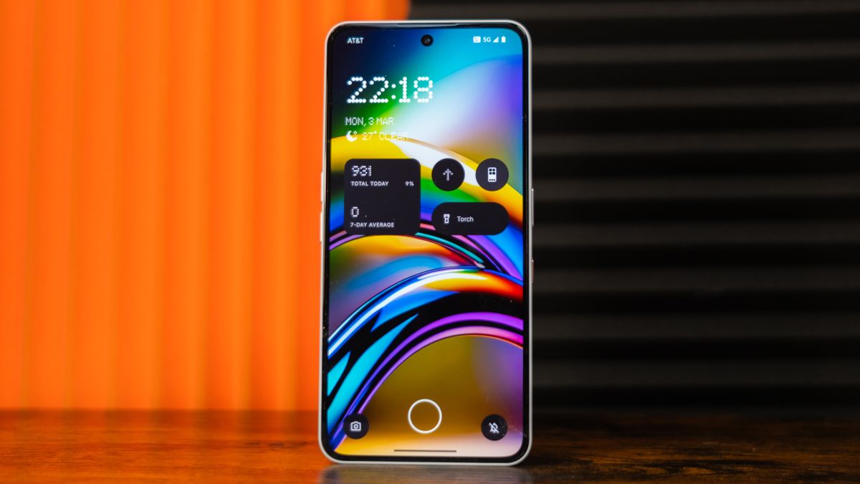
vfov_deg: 22.5
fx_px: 1213
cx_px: 430
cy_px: 180
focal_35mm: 53
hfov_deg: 39.0
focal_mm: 23
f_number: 2
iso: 125
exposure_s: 1/60
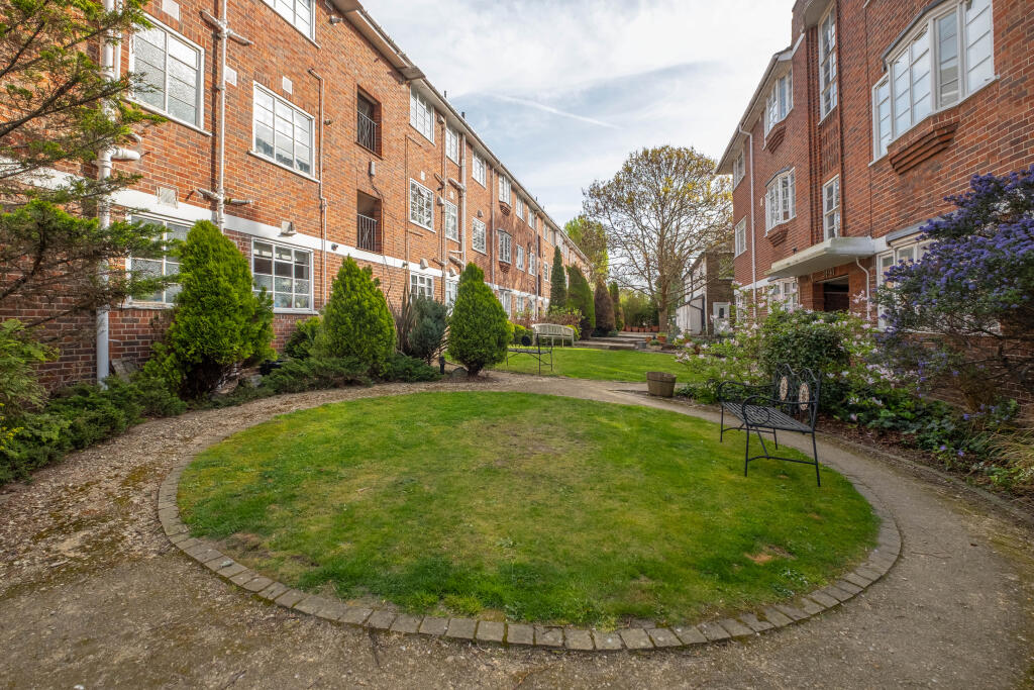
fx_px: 431
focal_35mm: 15
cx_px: 517
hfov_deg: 100.4
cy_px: 345
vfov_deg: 77.3
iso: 400
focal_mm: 10
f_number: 6.4
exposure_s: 1/400
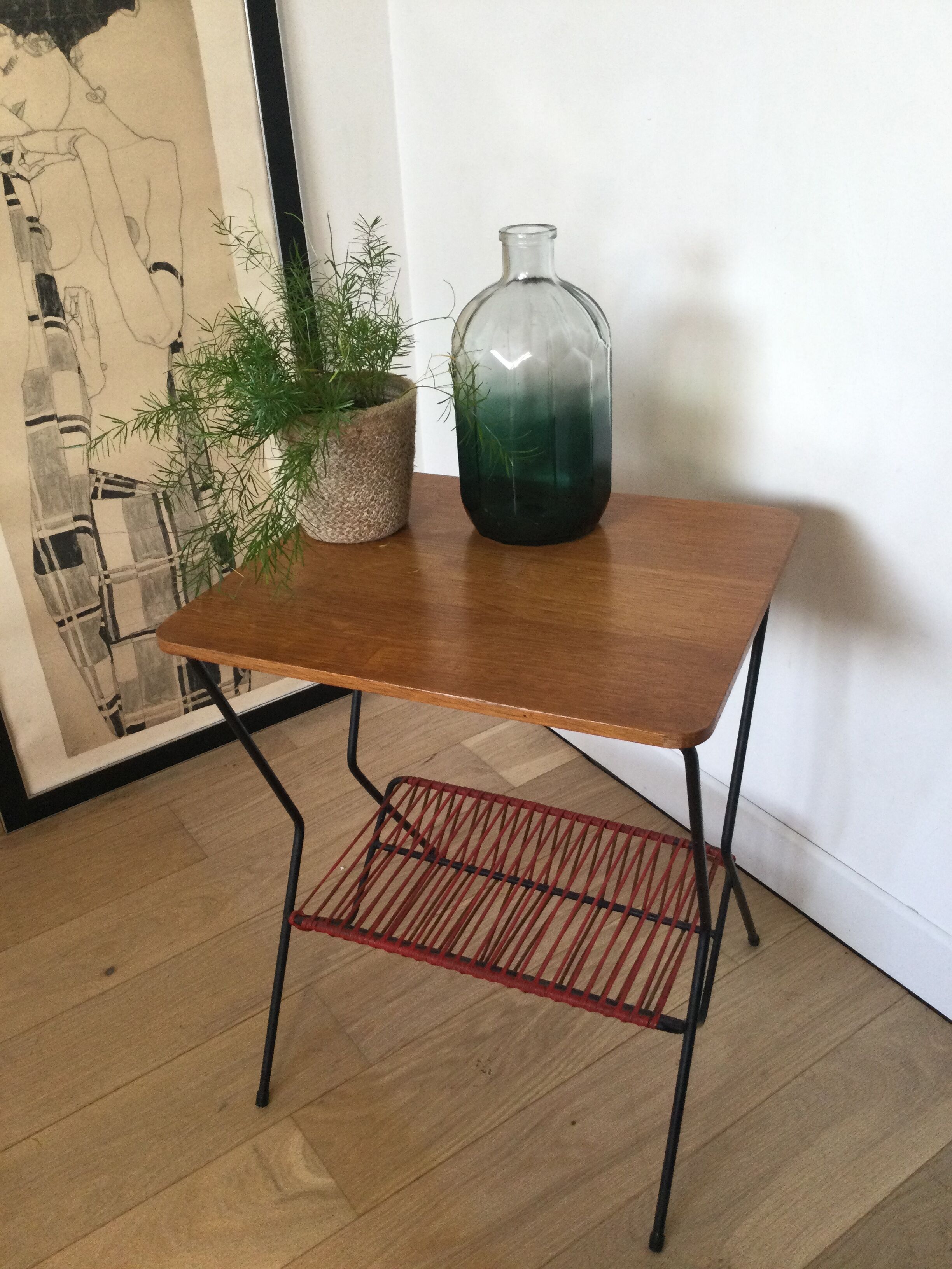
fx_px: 1137
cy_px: 634
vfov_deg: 58.4
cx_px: 476
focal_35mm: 31
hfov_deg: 45.4
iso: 50
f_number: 2.4
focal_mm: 3.3
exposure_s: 1/33
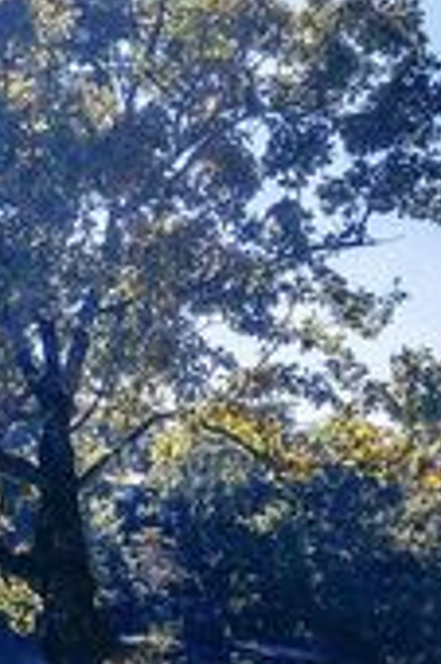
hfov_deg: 11.3
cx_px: -531
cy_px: 547
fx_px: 1952
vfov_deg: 19.1
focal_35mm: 106
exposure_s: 1/6451
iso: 100
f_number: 1.7
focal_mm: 4.75
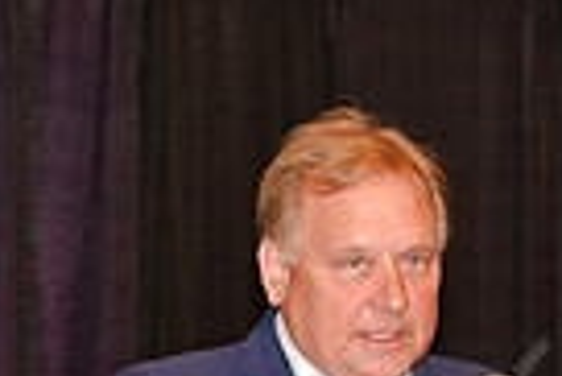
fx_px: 4673
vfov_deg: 4.6
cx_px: 455
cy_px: 523
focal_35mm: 299
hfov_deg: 6.9
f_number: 5
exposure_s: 1/60
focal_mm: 70
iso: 200
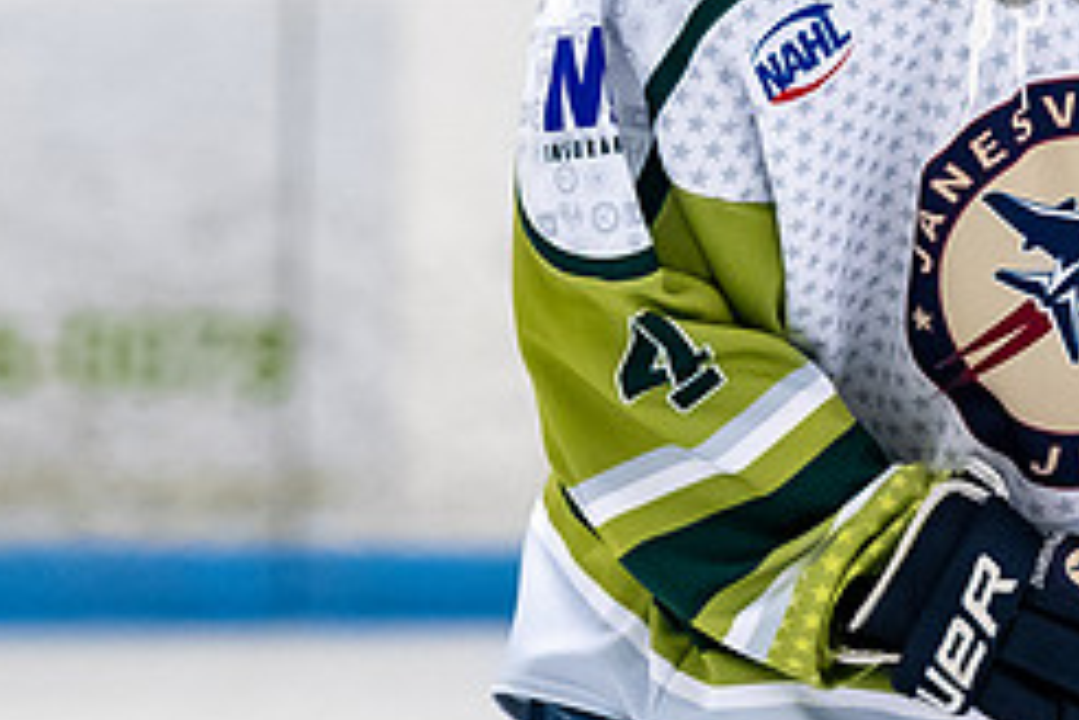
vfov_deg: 1.8
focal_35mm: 785
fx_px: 23526
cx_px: 876
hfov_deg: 2.6
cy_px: -204
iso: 2000
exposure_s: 1/800
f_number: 3.2
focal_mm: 170
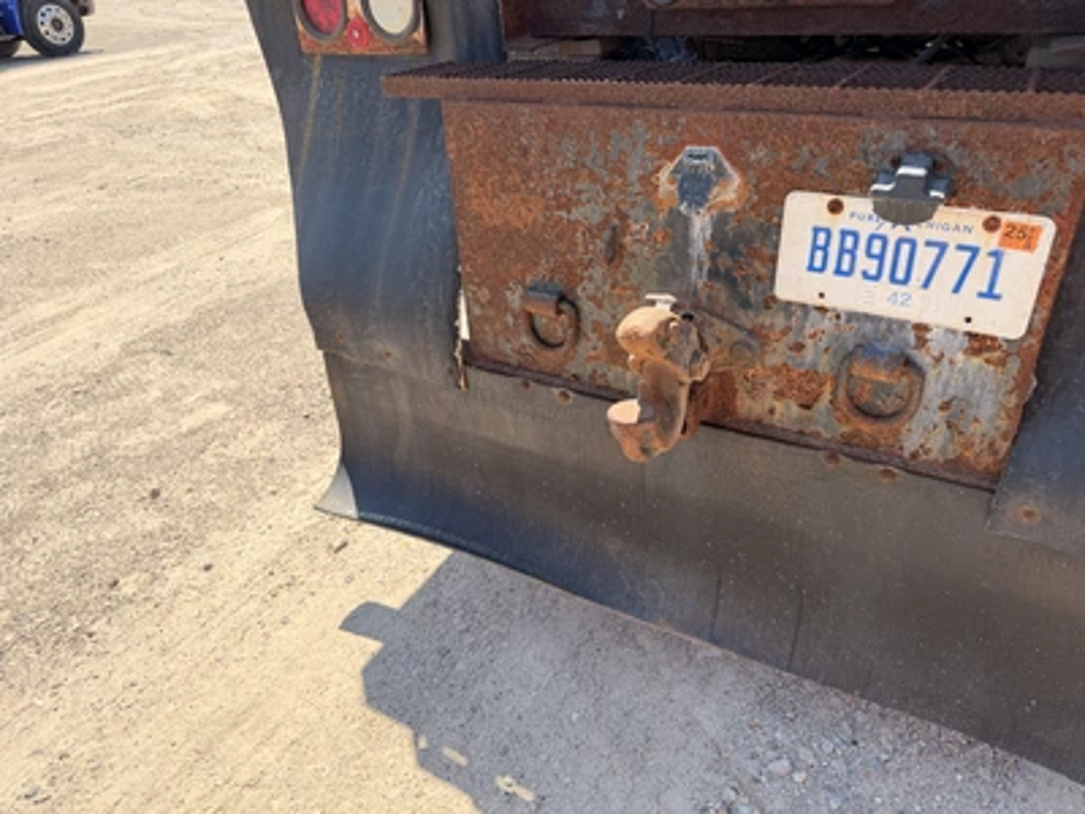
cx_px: 542
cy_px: 407
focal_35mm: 24
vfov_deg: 56.8
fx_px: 752
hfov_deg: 71.6
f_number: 1.78
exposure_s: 1/2110
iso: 100
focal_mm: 6.76
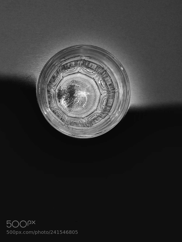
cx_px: 90
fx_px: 372
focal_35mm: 53
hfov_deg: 27.5
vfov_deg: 36.2
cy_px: 121
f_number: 2.4
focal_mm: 6
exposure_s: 1/50
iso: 32
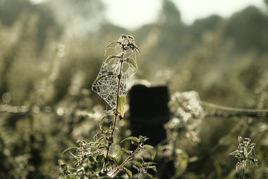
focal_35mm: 101
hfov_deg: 20.2
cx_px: 134
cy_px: 90
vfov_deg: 13.6
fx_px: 752
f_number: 4
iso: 640
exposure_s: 1/5400
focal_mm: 67.5
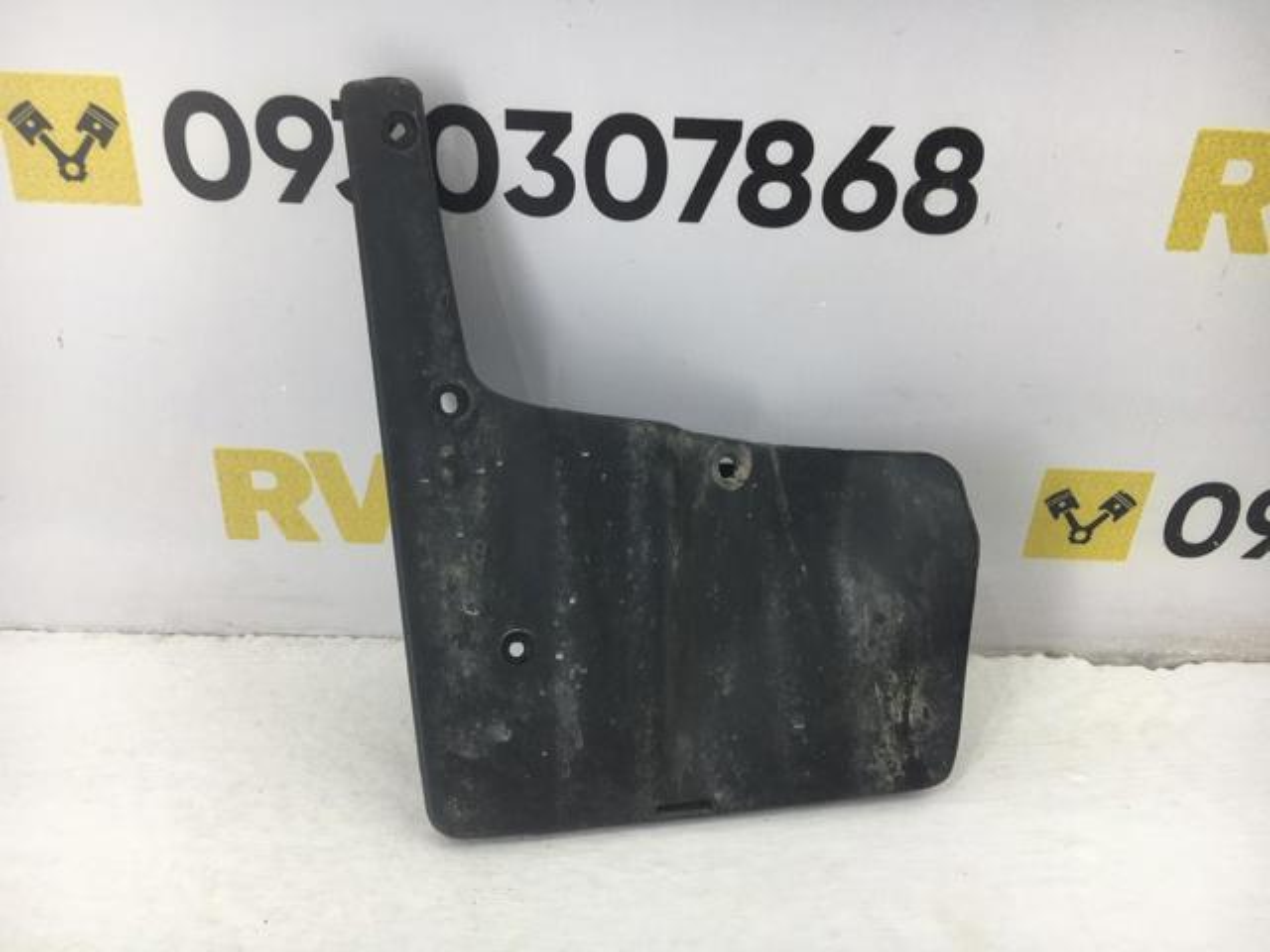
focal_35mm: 29
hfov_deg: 61.7
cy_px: 476
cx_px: 635
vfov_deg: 48.2
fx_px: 1064
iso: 25
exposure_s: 1/50
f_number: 2.2
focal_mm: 4.15
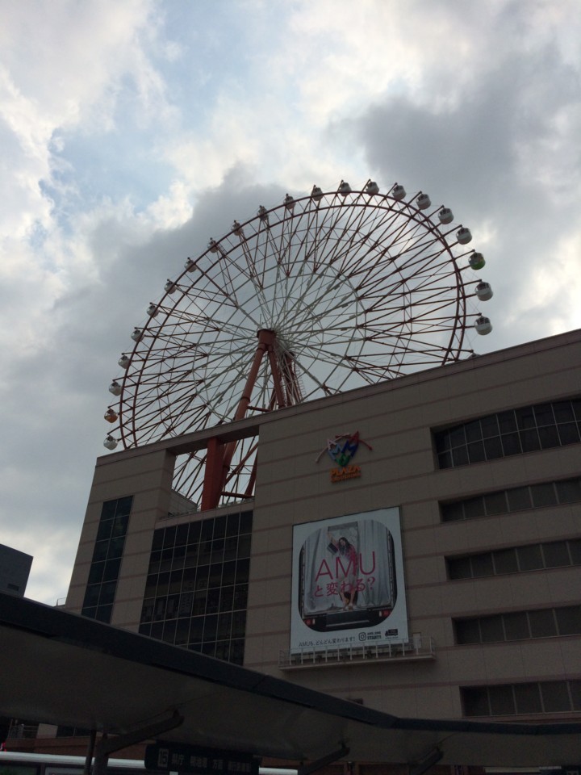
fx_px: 649
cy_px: 388
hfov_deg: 48.2
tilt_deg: +31.6
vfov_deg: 61.7
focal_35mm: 29
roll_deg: -0.9
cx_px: 290
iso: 40
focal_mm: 4.15
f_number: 2.2
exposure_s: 1/6849
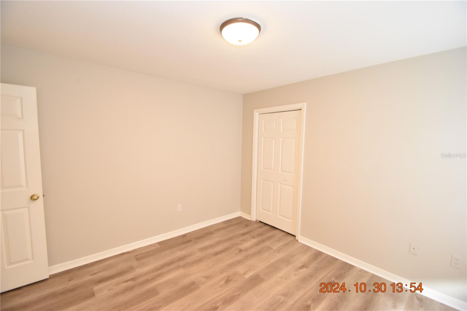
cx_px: 234
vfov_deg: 77.3
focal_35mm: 15
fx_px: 195
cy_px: 156
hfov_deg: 100.4
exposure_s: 1/60
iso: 900
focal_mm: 10
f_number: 3.5
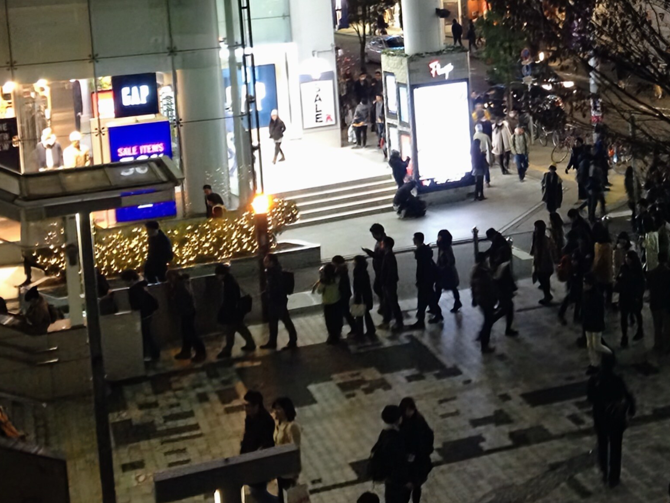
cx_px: 627
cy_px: 17
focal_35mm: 74
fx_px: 1432
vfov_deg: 19.4
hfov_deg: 25.4
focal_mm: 4.28
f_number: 2.4
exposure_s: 1/20
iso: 200
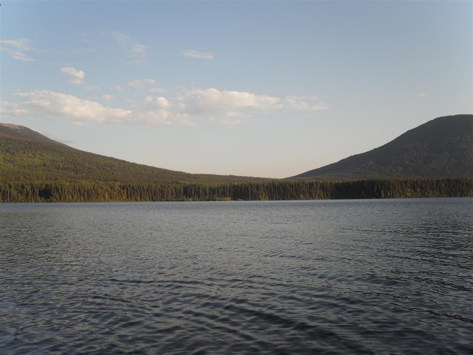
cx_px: 236
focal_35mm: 34
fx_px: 465
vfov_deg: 41.8
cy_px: 178
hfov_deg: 54.0
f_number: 3.6
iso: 80
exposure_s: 1/500
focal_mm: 6
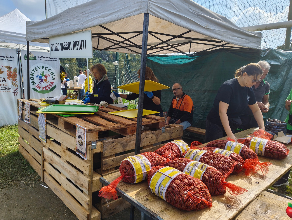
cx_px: 151
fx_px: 211
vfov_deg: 55.0
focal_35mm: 25
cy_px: 107
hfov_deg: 69.3
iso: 50
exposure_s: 1/1340
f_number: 1.88
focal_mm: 5.56
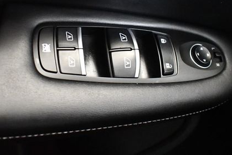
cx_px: 123
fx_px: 355
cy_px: 51
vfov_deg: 24.5
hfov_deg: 36.2
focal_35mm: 55
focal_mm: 18
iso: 8000
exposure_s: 1/60
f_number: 3.5
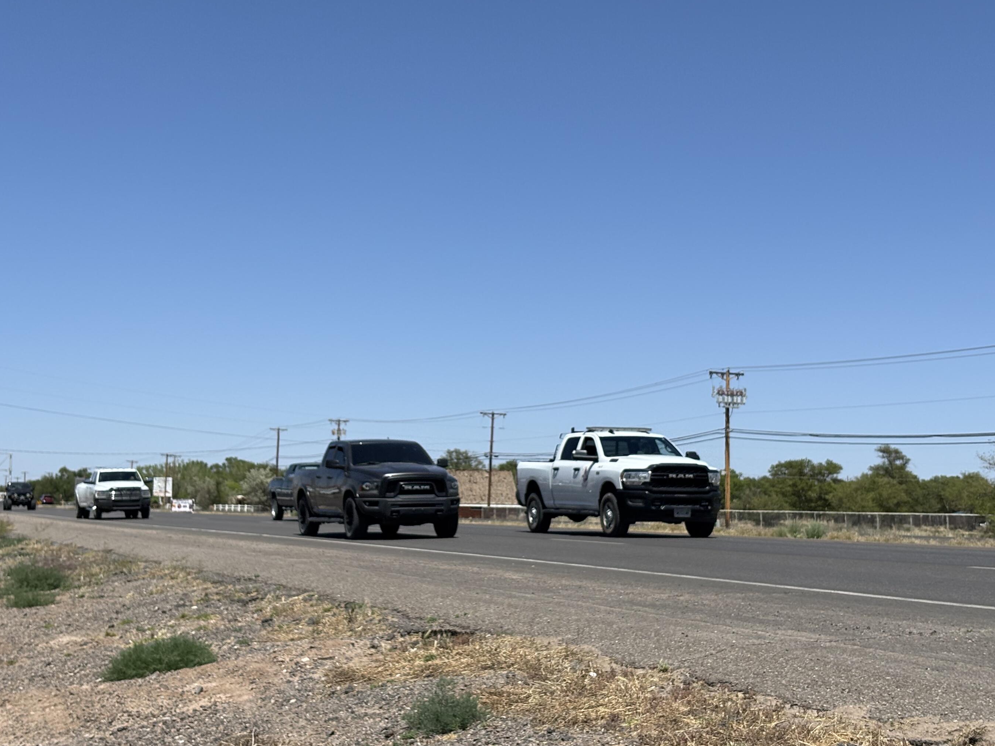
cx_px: 475
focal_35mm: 58
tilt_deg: +5.3
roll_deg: -1.2
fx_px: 1667
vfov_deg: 25.2
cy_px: 354
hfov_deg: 33.2
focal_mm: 5.96
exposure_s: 1/4425
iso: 40
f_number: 1.6
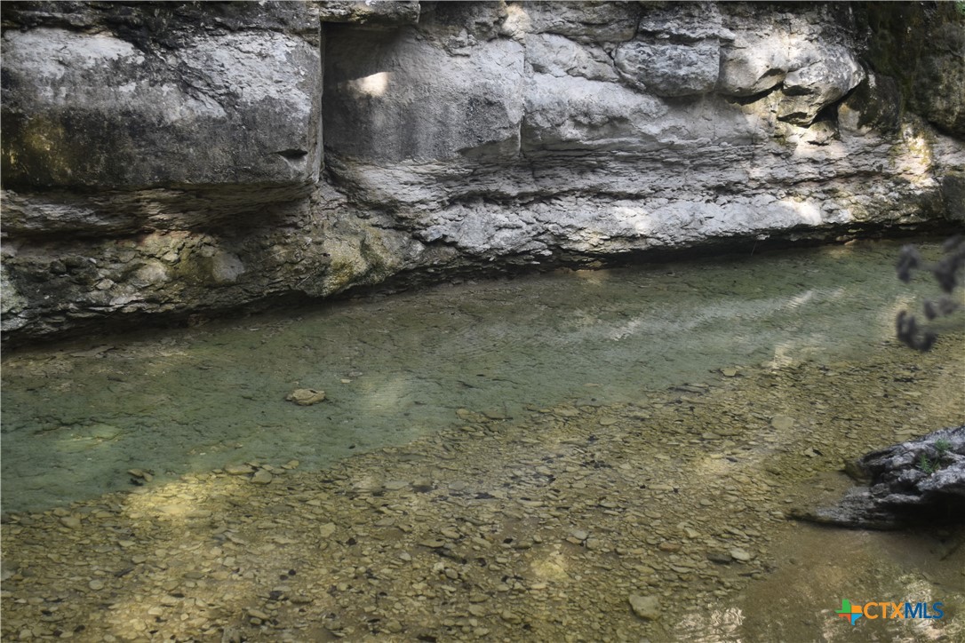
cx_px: 482
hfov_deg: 37.9
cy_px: 322
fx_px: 1407
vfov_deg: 25.8
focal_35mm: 52
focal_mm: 35
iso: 450
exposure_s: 1/250
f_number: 5
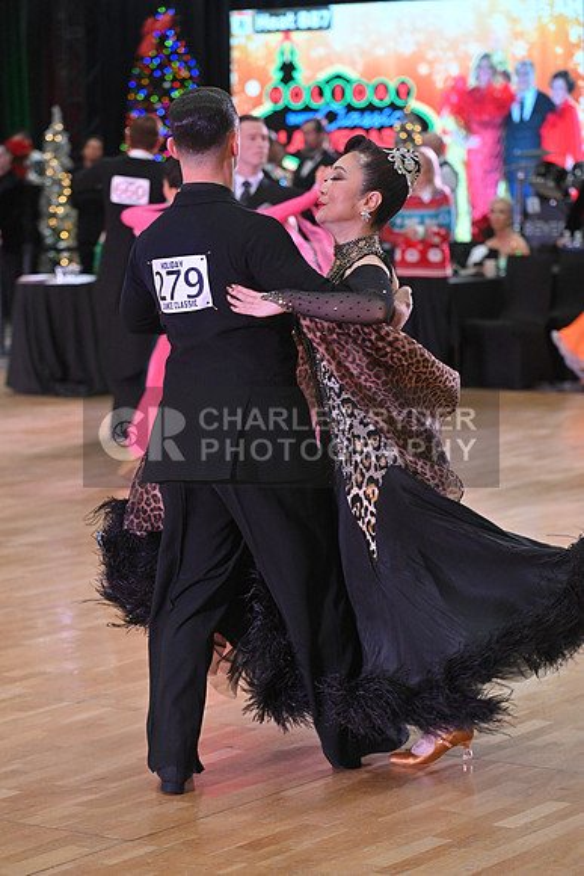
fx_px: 2480
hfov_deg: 13.4
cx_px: 292
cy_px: 438
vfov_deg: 20.0
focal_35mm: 102
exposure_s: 1/400
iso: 2500
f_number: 4.5
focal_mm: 102
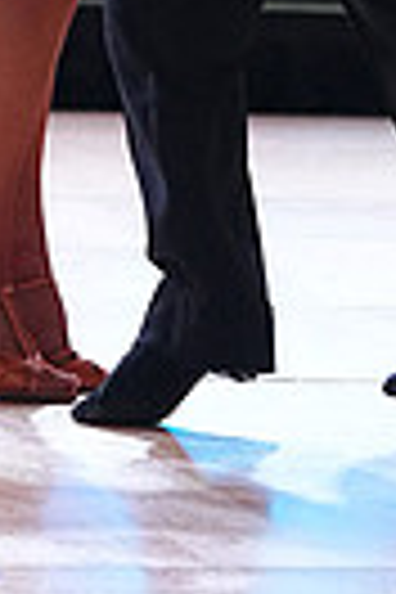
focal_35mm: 620
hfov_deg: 2.2
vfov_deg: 3.3
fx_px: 10229
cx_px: 92
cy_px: -567
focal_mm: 141
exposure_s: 1/400
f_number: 4
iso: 4000
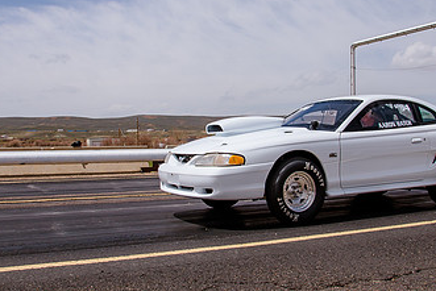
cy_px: 129
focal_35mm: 42
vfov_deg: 31.9
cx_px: 227
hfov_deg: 46.4
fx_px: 509
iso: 200
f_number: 10
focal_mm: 24
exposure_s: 1/500
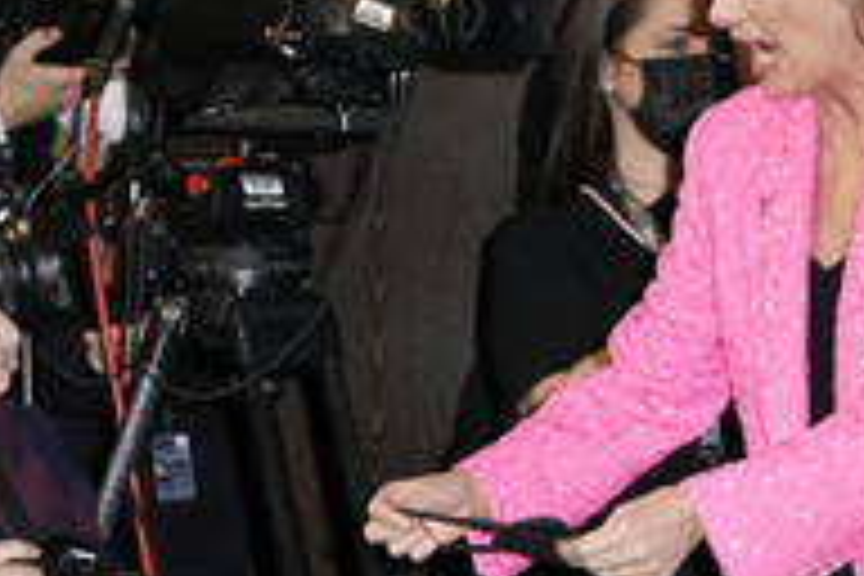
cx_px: 322
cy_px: 328
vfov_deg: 6.0
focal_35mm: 230
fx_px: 5520
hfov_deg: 8.9
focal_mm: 98
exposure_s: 1/200
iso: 800
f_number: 5.6
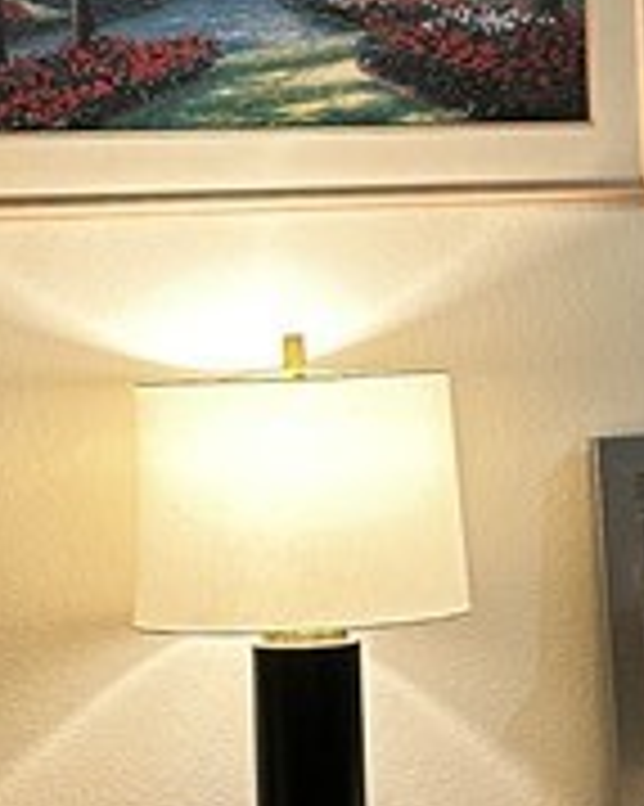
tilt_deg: -3.7
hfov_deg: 11.4
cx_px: 703
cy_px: 500
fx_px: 3195
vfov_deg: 14.4
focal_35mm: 134
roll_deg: +0.3
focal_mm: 6.86
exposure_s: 1/60
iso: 200
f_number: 1.78
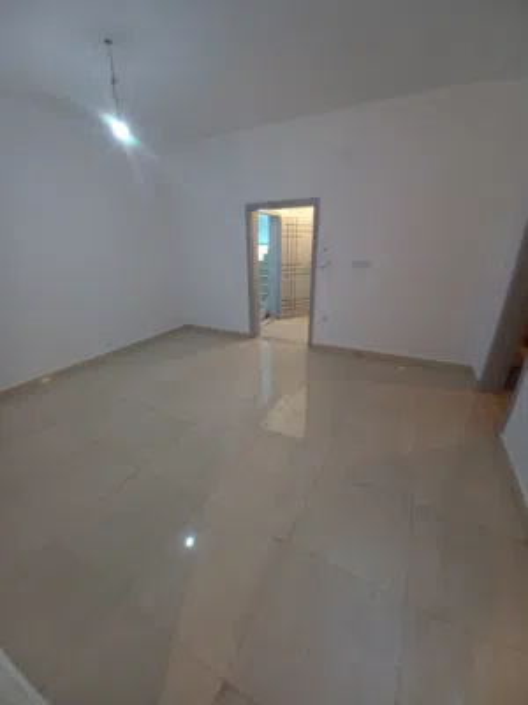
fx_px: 264
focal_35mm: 13
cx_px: 264
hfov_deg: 89.9
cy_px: 352
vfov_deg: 106.2
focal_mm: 1.42
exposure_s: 1/33.3
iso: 200
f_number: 2.2
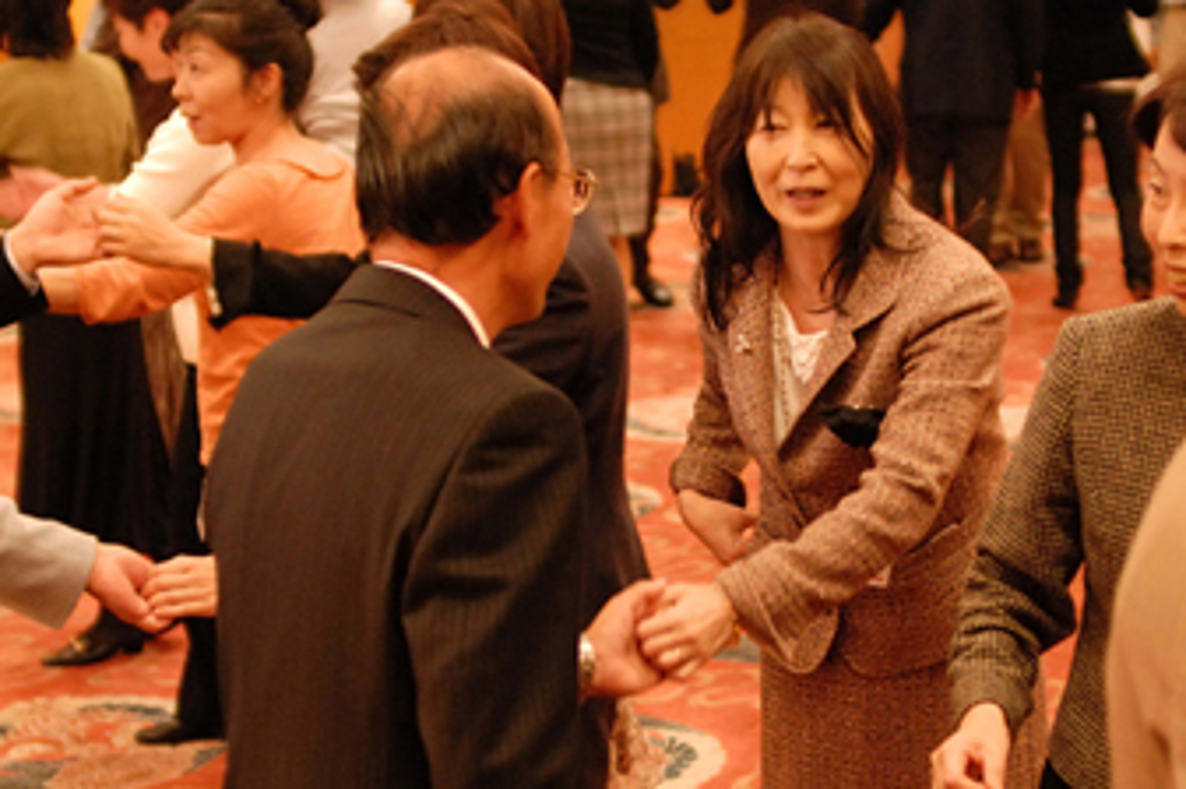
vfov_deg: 17.0
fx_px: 2633
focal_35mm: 80
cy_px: 520
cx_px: 750
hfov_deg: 25.3
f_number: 2
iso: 800
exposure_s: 1/60
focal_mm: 28
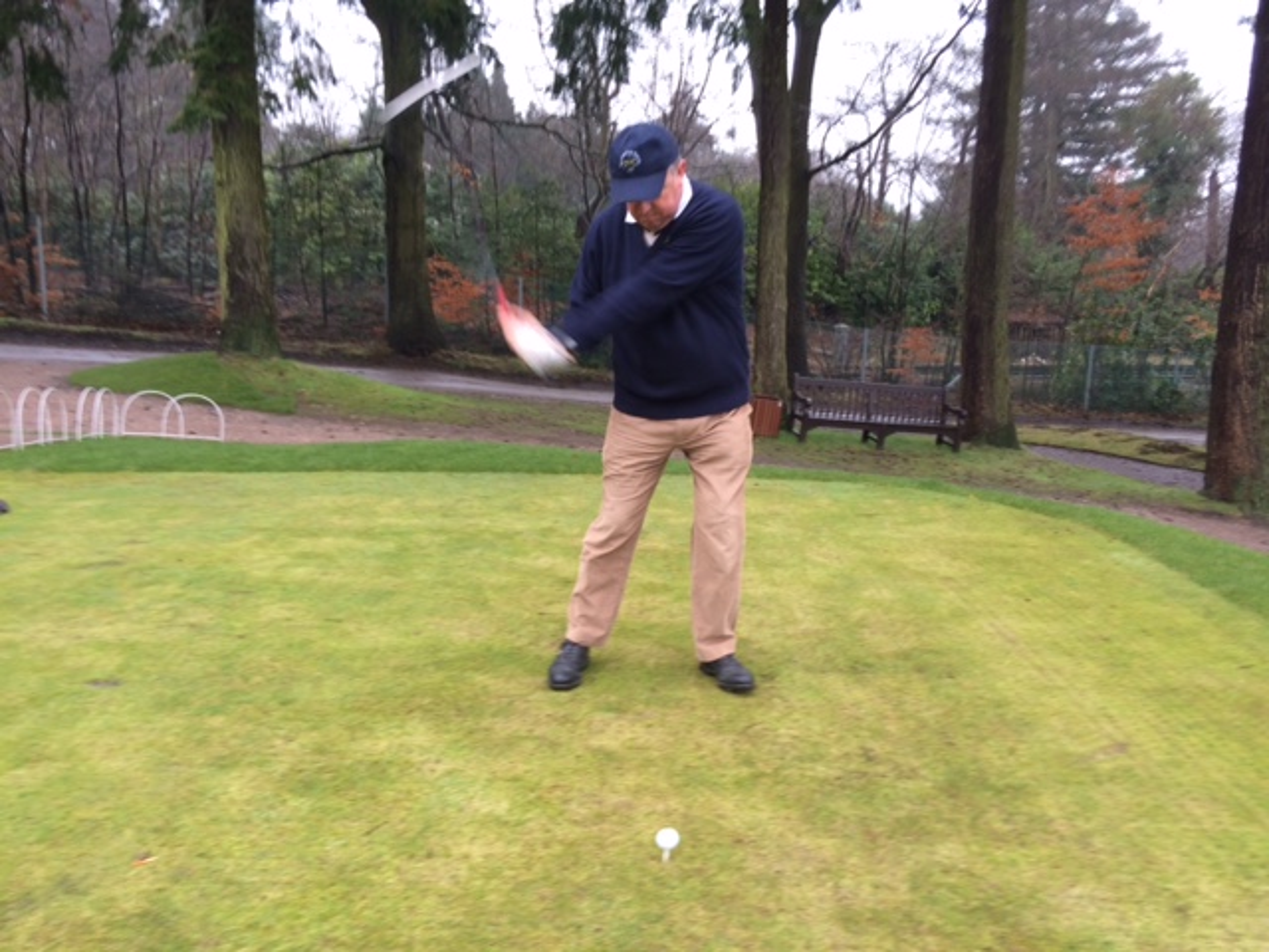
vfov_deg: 48.2
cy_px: 476
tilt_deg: -10.6
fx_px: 1063
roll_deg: +0.0
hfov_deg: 61.7
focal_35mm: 29
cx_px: 634
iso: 40
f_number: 2.2
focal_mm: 4.15
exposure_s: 1/50
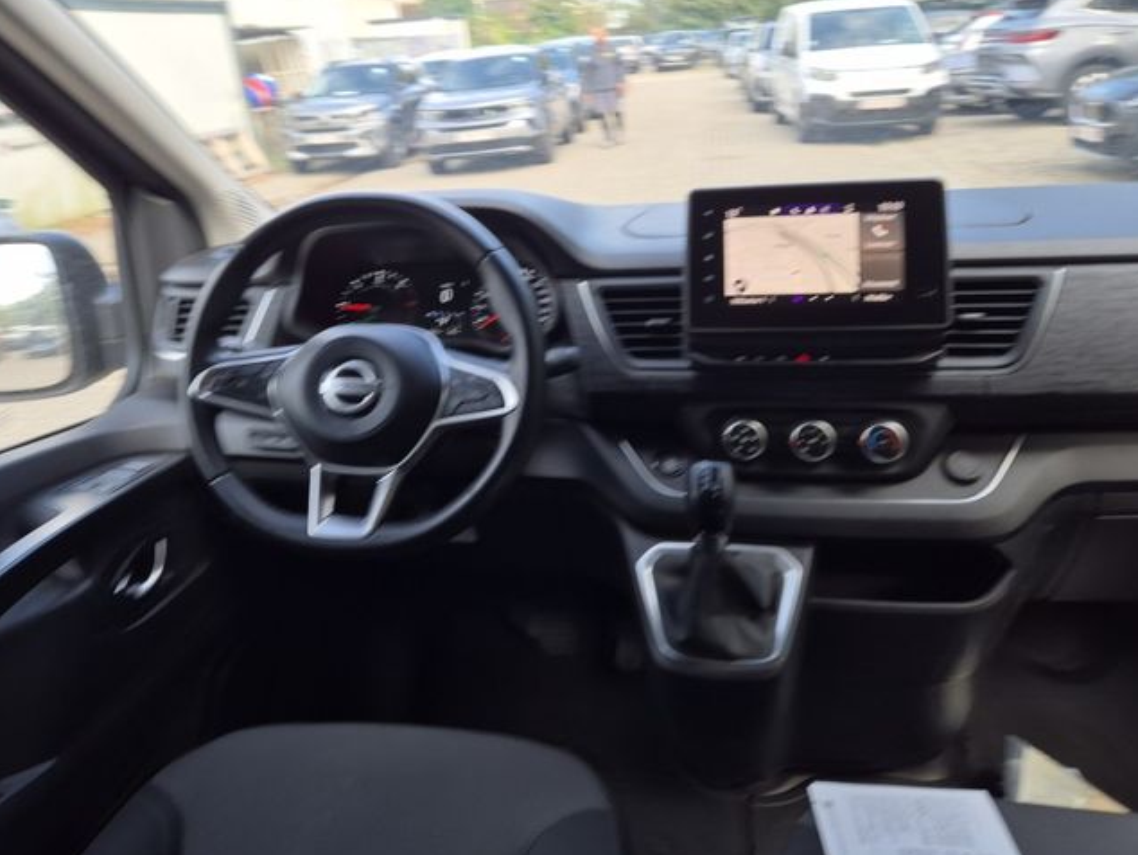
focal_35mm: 29
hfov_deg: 61.6
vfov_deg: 48.2
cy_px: 383
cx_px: 558
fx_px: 954
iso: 25
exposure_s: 1/125
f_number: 1.8
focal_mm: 5.4
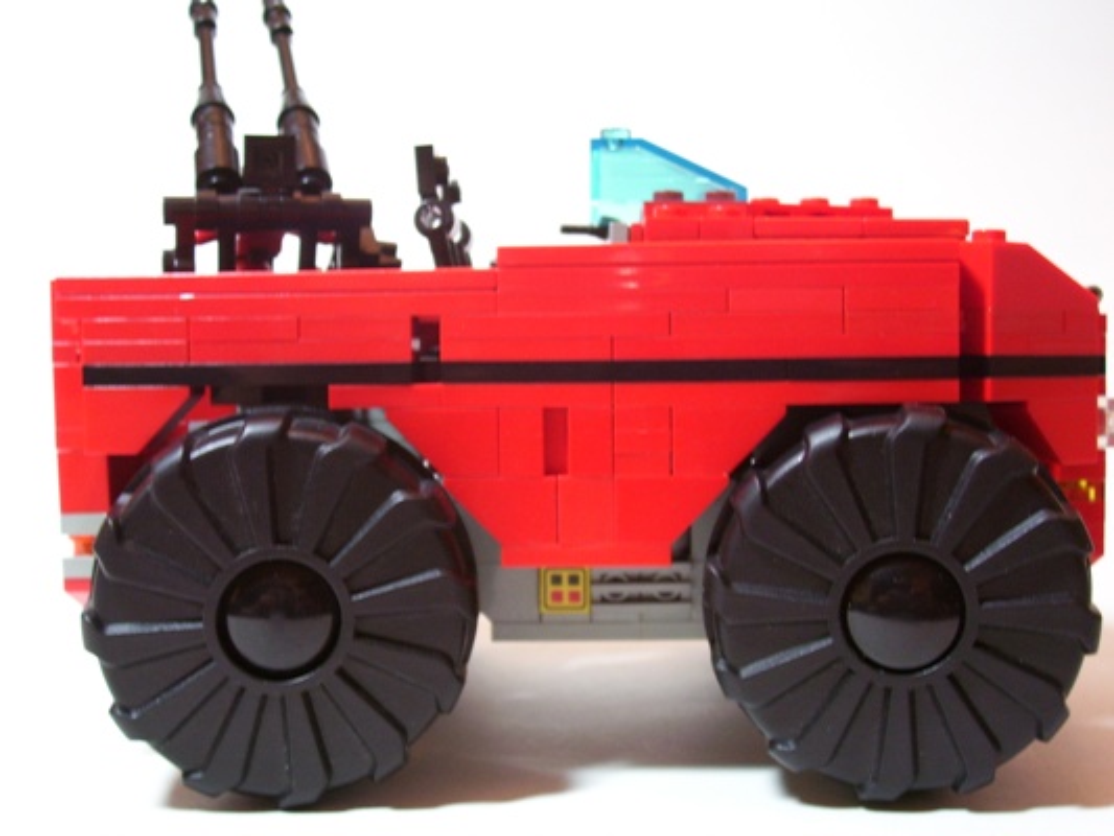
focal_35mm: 42
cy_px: 418
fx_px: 1352
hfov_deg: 44.8
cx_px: 557
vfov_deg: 34.4
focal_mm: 7
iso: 160
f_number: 3
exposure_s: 1/8
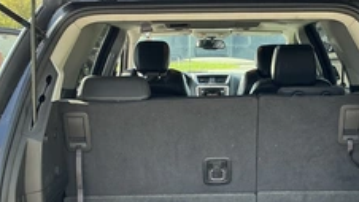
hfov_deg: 38.3
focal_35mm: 54
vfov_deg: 22.1
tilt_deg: -9.7
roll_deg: +0.6
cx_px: 221
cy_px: 142
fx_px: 514
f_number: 1.8
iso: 32
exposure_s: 1/172
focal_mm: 3
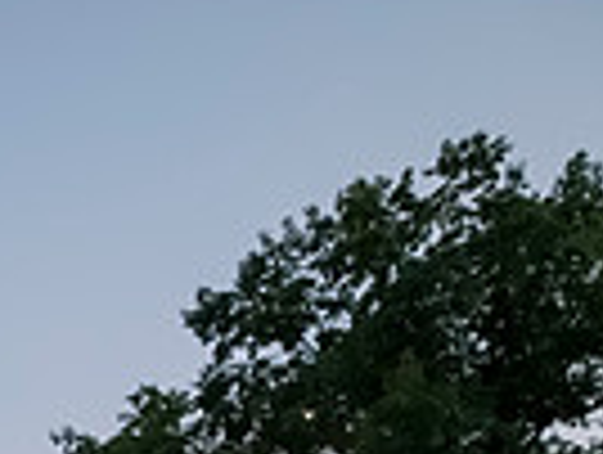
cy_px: 847
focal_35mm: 63
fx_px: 1099
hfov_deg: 19.7
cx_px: -554
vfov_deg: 18.0
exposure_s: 1/60
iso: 5000
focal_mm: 14
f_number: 2.8
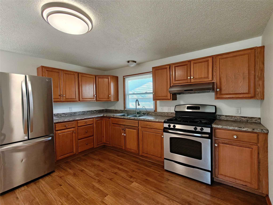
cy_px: 102
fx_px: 126
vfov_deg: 78.1
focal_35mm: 16
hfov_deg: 94.5
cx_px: 136
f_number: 2
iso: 200
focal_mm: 2.31
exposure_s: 1/120
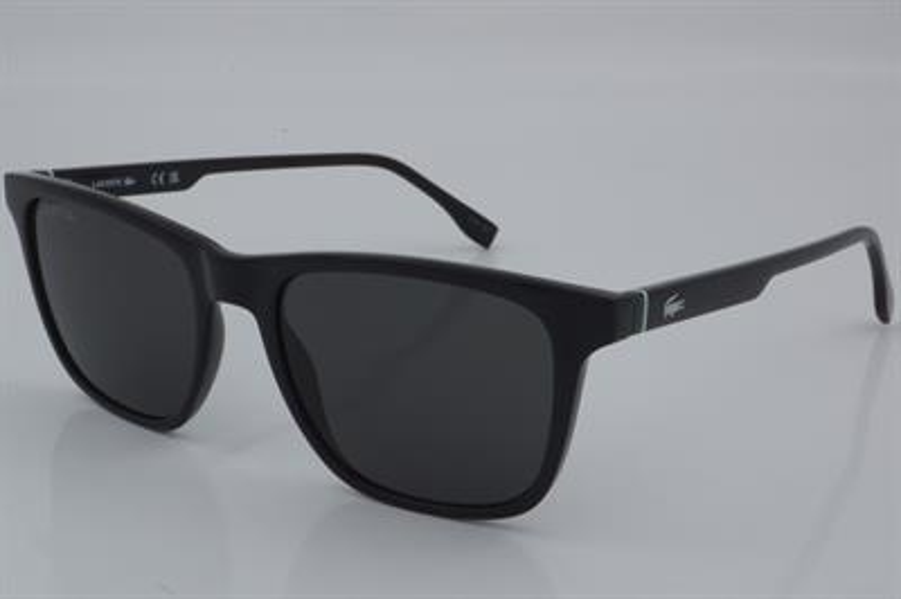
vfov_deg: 20.1
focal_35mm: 68
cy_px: 300
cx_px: 450
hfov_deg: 29.9
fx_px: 1688
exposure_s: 1/4
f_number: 32
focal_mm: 45
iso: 100
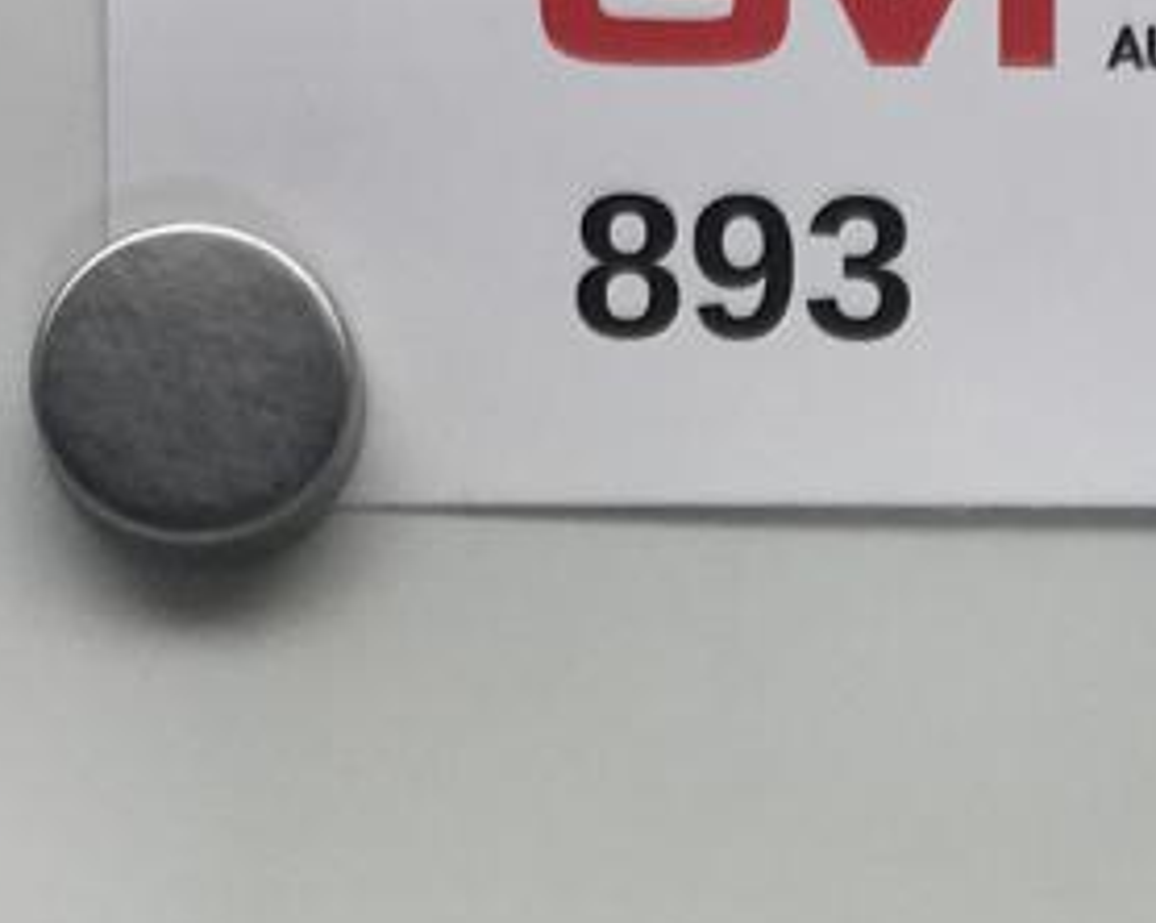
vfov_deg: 9.0
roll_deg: -1.3
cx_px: 1065
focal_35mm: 163
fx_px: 5573
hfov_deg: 11.8
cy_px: 1746
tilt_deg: -29.7
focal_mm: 4.15
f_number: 2.2
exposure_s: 1/382
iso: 25
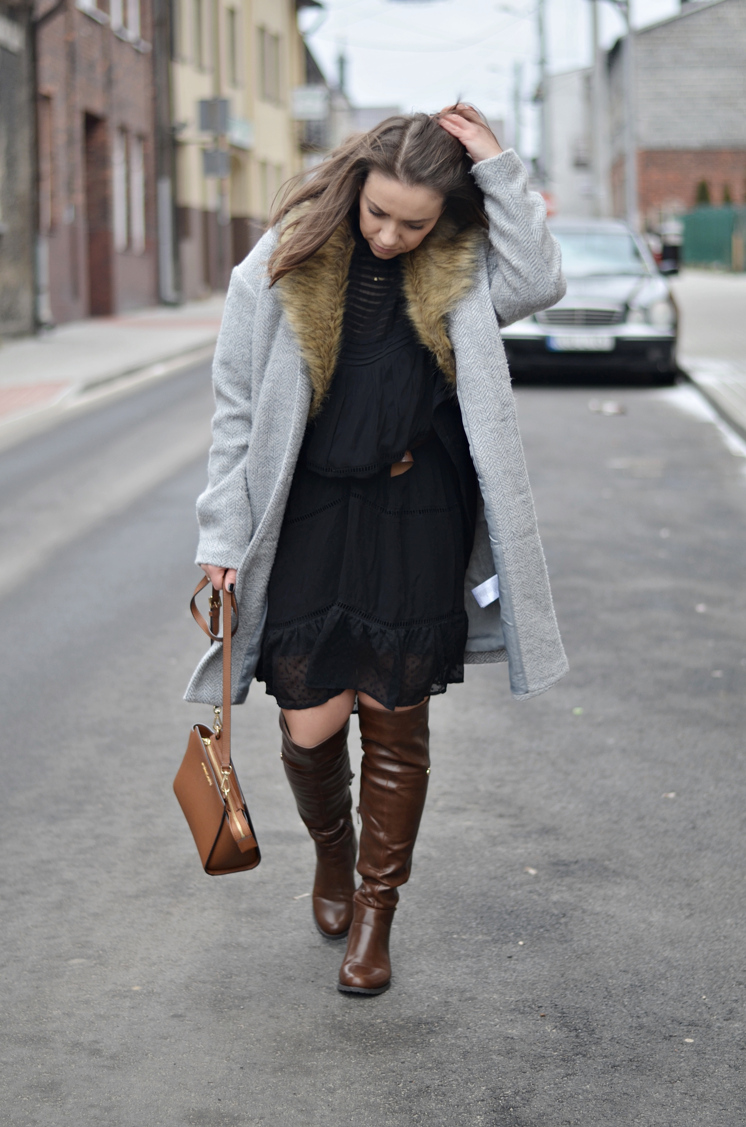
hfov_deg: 18.1
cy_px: 564
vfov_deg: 27.0
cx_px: 373
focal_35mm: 75
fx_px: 2342
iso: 100
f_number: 1.8
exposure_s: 1/160
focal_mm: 50
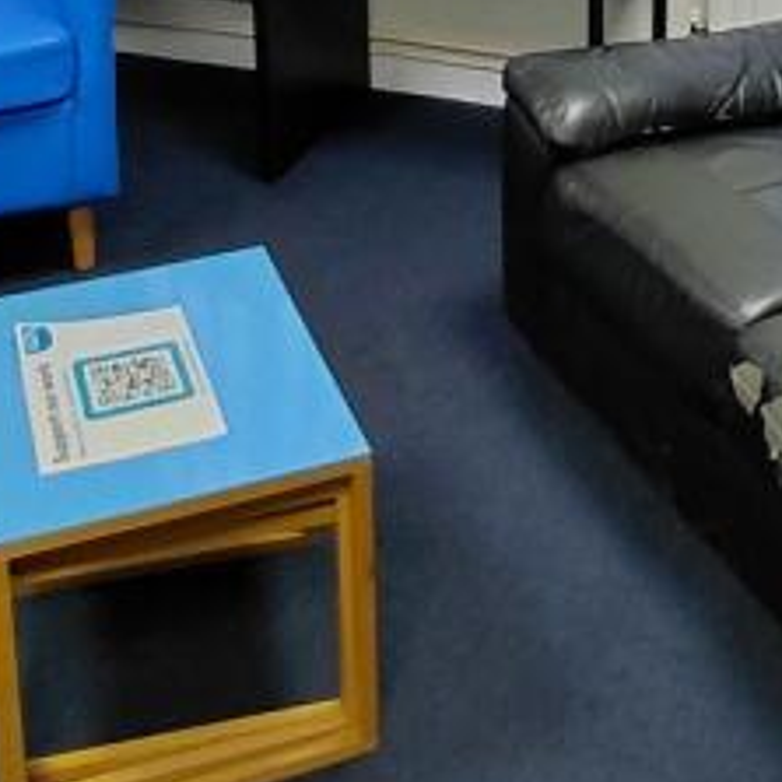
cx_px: 452
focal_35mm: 65
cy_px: -210
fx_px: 1661
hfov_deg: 26.5
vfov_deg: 23.6
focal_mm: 1.64
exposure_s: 1/50
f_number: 2.2
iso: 160
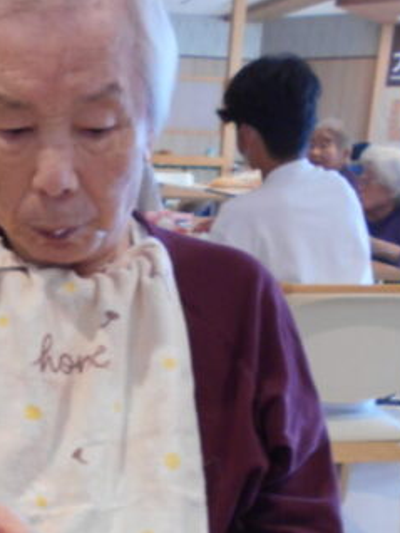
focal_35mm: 49
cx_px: 49
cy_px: 406
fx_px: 754
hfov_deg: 28.7
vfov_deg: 37.8
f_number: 3.2
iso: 180
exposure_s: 1/30
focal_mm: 4.6
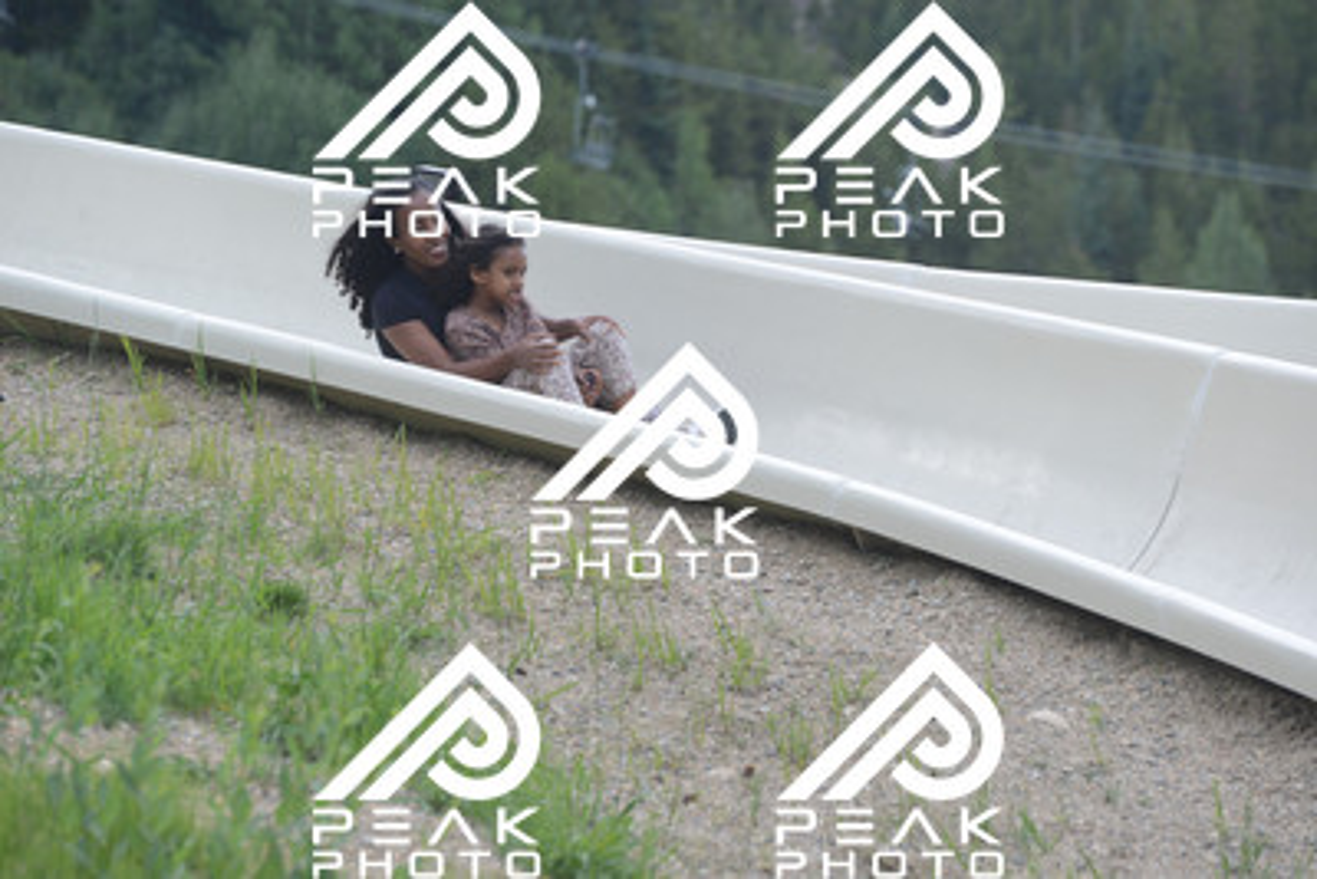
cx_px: 658
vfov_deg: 7.0
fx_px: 7136
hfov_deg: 10.5
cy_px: 440
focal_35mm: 195
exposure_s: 1/640
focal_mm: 195
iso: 800
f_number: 6.3
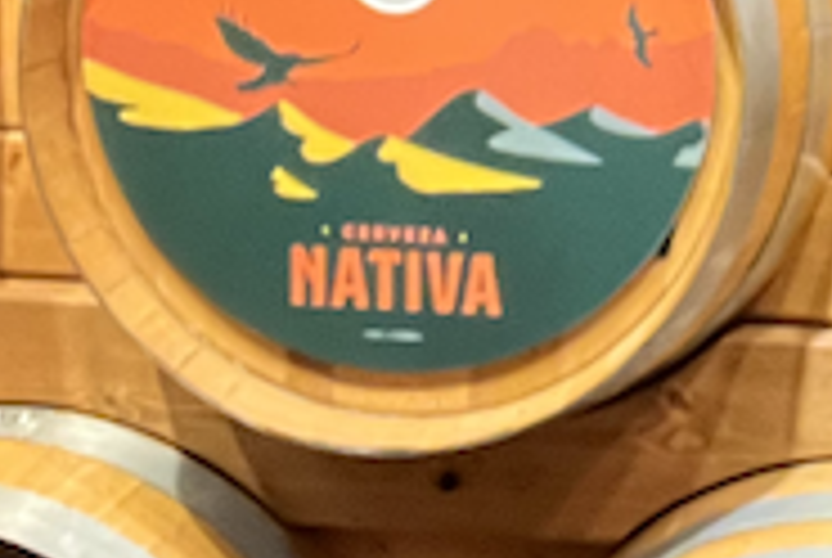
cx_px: 1147
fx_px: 3009
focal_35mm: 130
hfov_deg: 14.9
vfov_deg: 10.2
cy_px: -328
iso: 400
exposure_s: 1/40
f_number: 2.2
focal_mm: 2.71
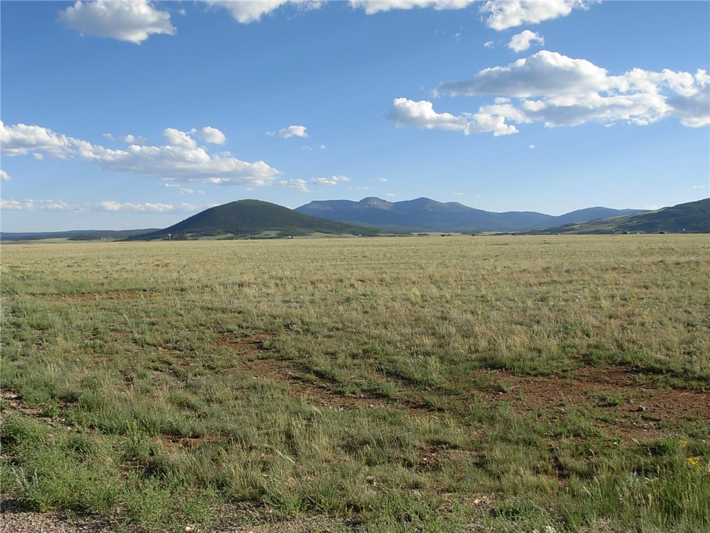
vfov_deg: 37.7
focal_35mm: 38
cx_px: 355
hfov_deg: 49.0
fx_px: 779
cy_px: 266
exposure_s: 1/443
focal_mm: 6.3
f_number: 4.9
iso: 79
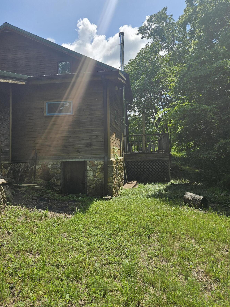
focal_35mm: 26
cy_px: 140
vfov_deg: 67.2
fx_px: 230
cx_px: 109
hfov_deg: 53.0
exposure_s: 1/1978
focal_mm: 5.4
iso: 25
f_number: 1.8
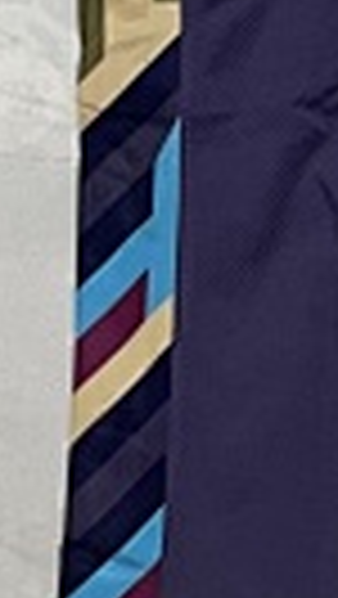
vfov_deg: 12.2
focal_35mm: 171
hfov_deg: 6.7
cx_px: 820
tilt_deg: -80.8
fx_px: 2719
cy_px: -180
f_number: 1.5
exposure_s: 1/63
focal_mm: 5.7
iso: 125
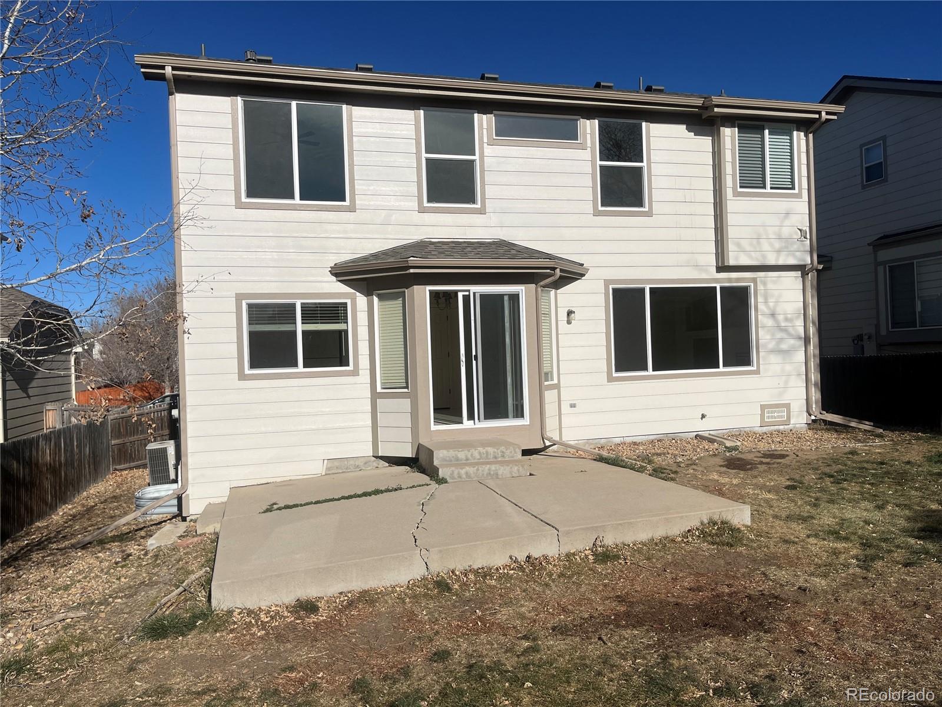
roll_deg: +1.8
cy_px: 354
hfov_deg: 67.3
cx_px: 471
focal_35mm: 26
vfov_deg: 53.1
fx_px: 708
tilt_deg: +0.4
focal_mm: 5.1
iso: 50
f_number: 1.6
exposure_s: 1/11905
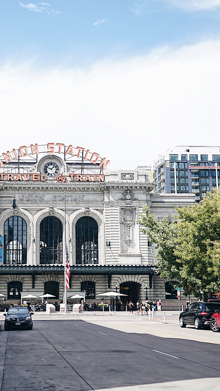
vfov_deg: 39.2
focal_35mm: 53
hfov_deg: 22.4
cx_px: 50
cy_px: 201
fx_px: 550
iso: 100
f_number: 2.8
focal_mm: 34
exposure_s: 1/1000
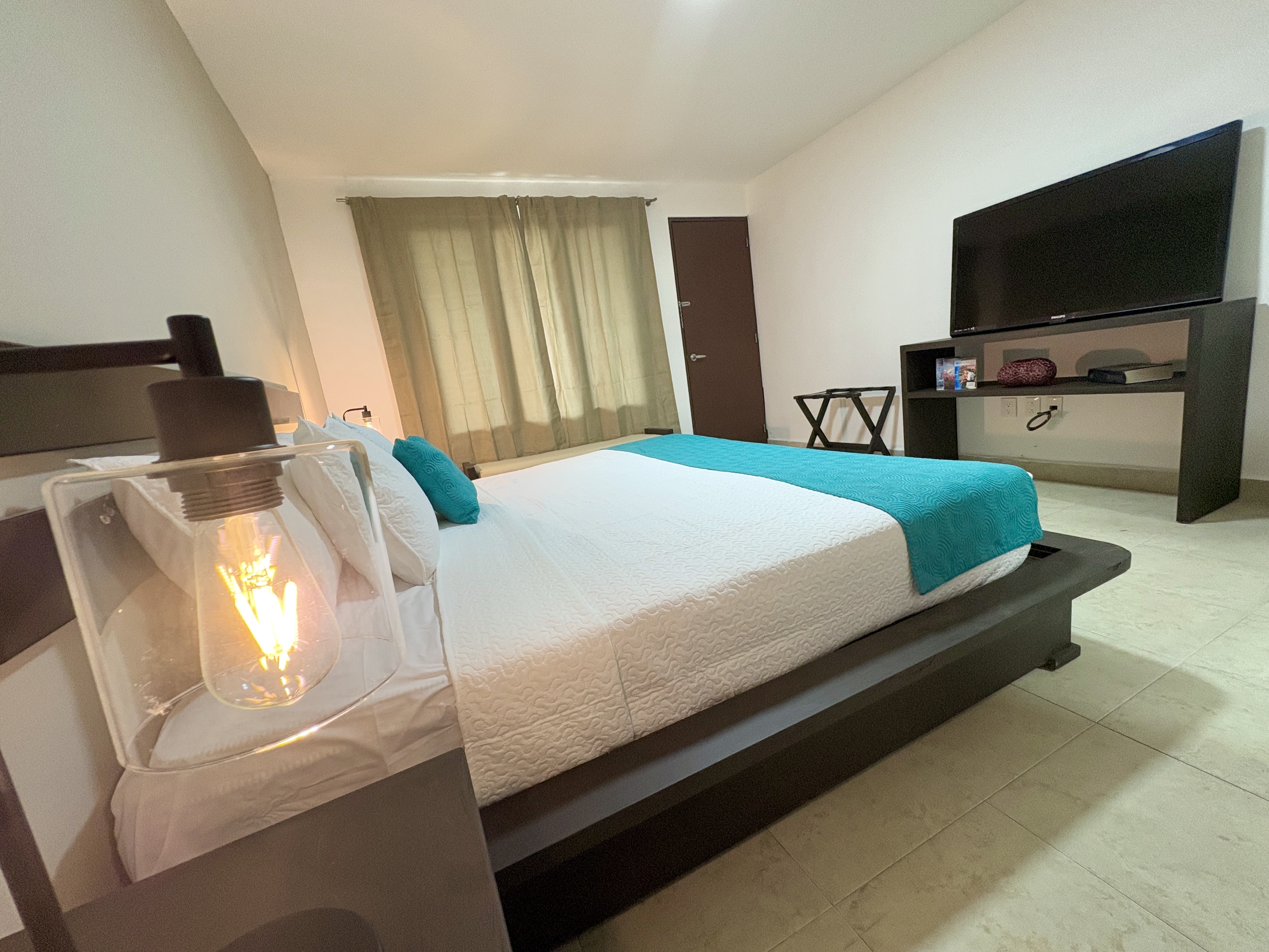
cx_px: 634
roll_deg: +8.7
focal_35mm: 14
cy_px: 476
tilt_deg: -11.0
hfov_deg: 102.1
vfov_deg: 85.7
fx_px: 513
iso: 250
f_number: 2.2
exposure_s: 1/60
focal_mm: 2.22
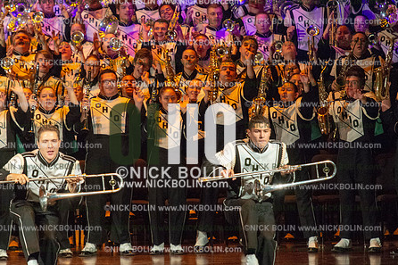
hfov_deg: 6.3
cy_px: 145
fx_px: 3592
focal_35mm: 325
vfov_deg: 4.2
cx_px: 172
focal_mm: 250
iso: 8000
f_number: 5.6
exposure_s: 1/320
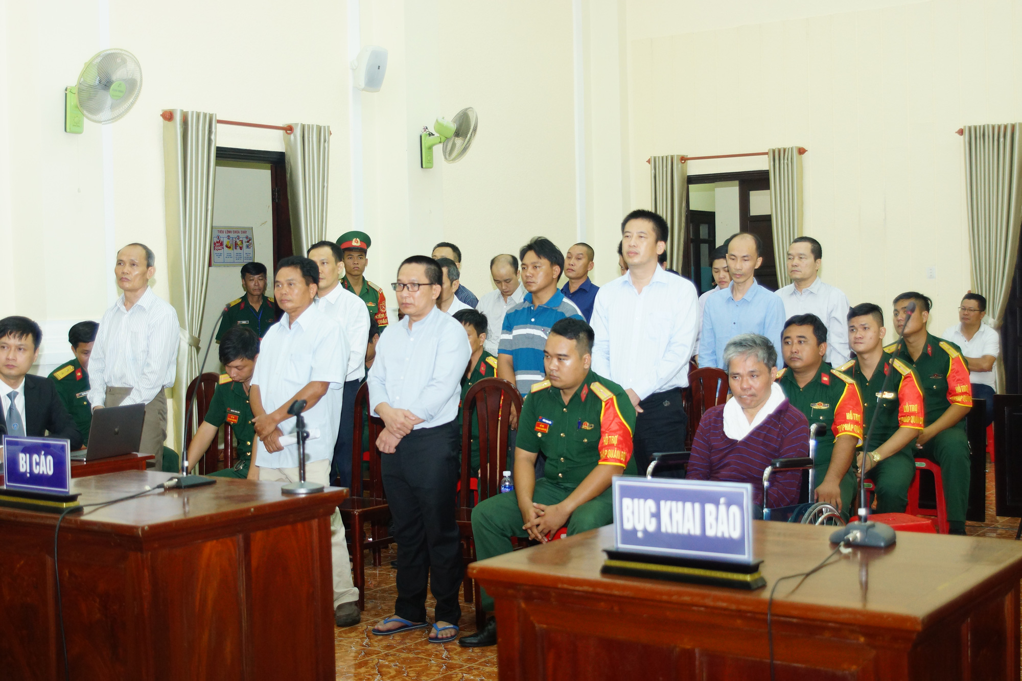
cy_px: 340
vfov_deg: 29.9
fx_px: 1277
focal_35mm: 45
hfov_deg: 43.6
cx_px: 511
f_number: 2.8
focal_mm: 30
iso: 640
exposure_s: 1/125
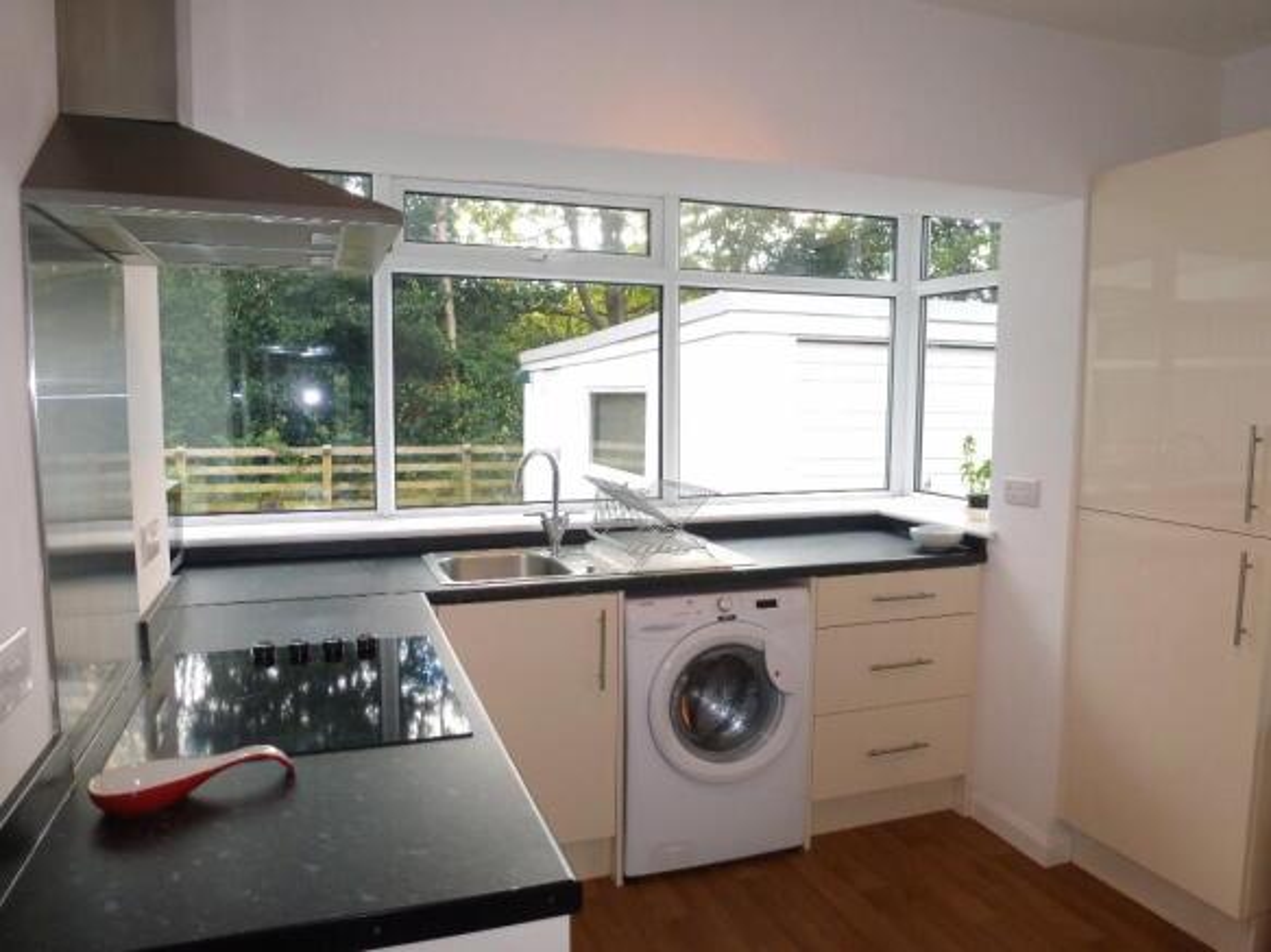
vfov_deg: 56.8
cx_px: 636
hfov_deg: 71.6
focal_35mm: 24
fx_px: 881
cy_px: 476
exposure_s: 1/60
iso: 100
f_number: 3.3
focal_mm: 4.3
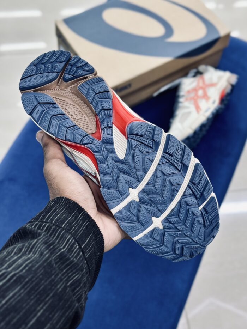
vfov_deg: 39.7
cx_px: 124
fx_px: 457
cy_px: 164
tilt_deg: -60.7
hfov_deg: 30.3
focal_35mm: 48
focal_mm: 6.86
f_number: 1.78
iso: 125
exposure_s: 1/100
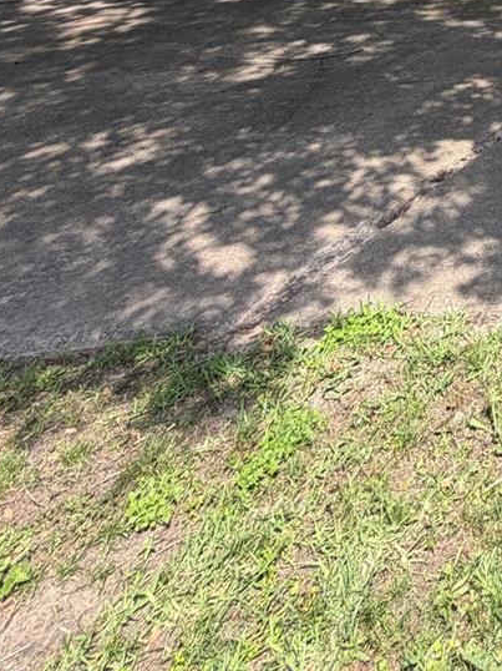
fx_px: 774
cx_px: 683
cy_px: -257
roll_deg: +1.5
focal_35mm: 40
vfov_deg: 31.8
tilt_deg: +5.5
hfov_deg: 28.3
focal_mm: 2.22
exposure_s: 1/502
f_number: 2.2
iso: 50
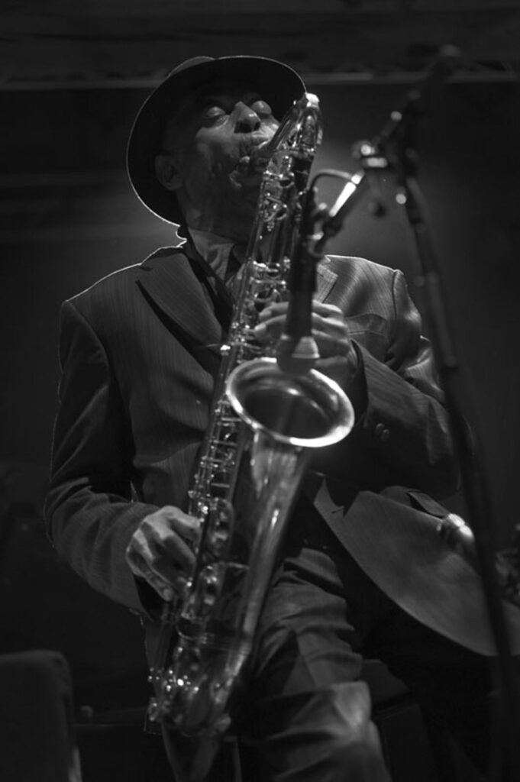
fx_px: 1866
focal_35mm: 86
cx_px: 260
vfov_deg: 23.7
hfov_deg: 15.9
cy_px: 391
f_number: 2.8
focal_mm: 86
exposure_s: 1/60
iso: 1600
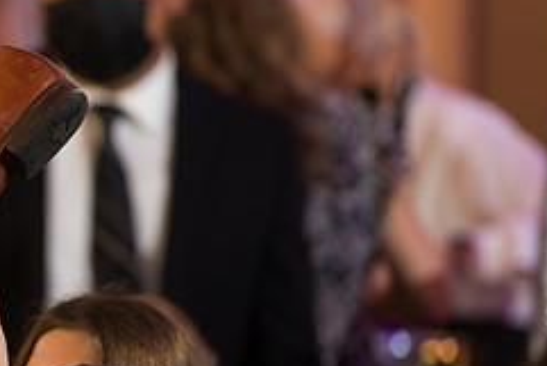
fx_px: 7313
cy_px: 238
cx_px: -39
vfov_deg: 2.9
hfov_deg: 4.3
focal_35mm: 481
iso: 1250
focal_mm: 200
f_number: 3.2
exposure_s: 1/125
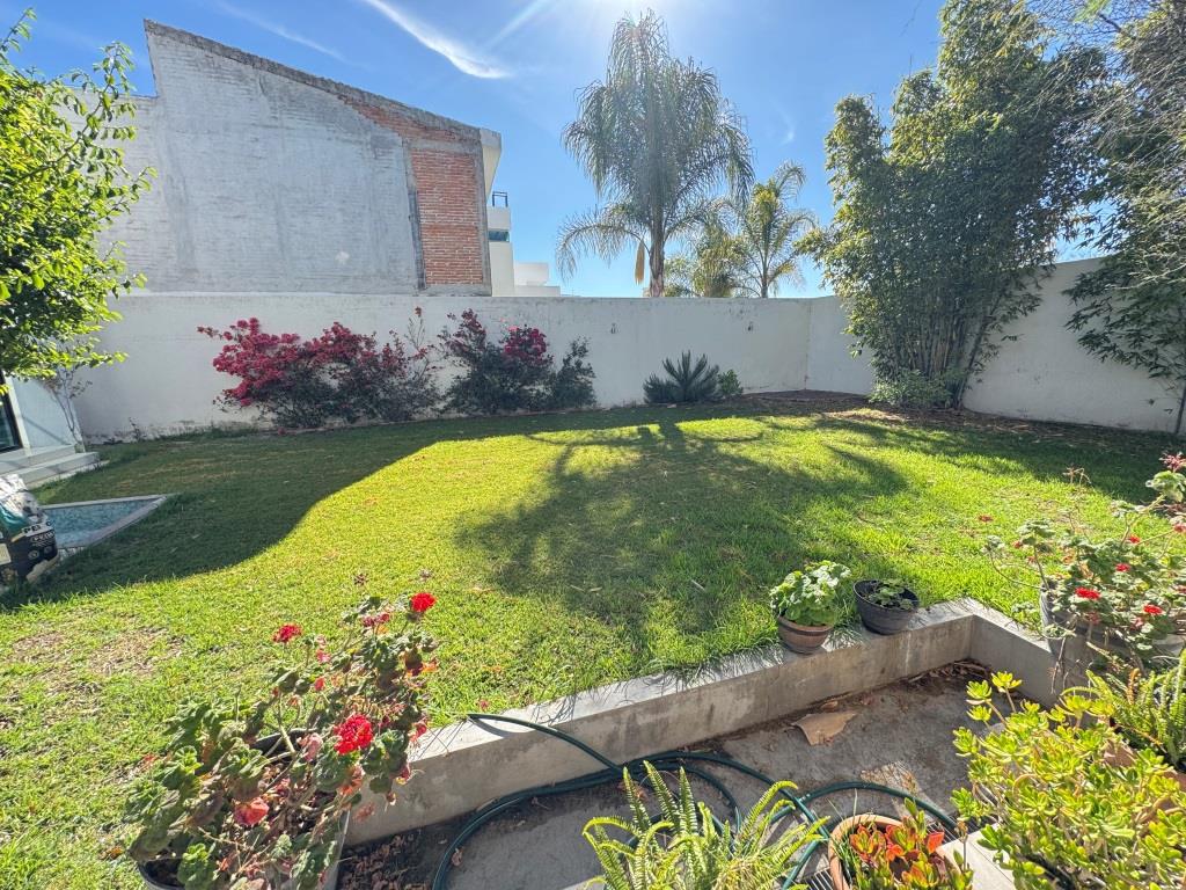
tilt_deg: -11.6
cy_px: 445
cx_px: 593
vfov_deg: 85.7
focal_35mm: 14
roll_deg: +2.5
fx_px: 480
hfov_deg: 102.1
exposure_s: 1/407
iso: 40
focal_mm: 2.22
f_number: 2.2
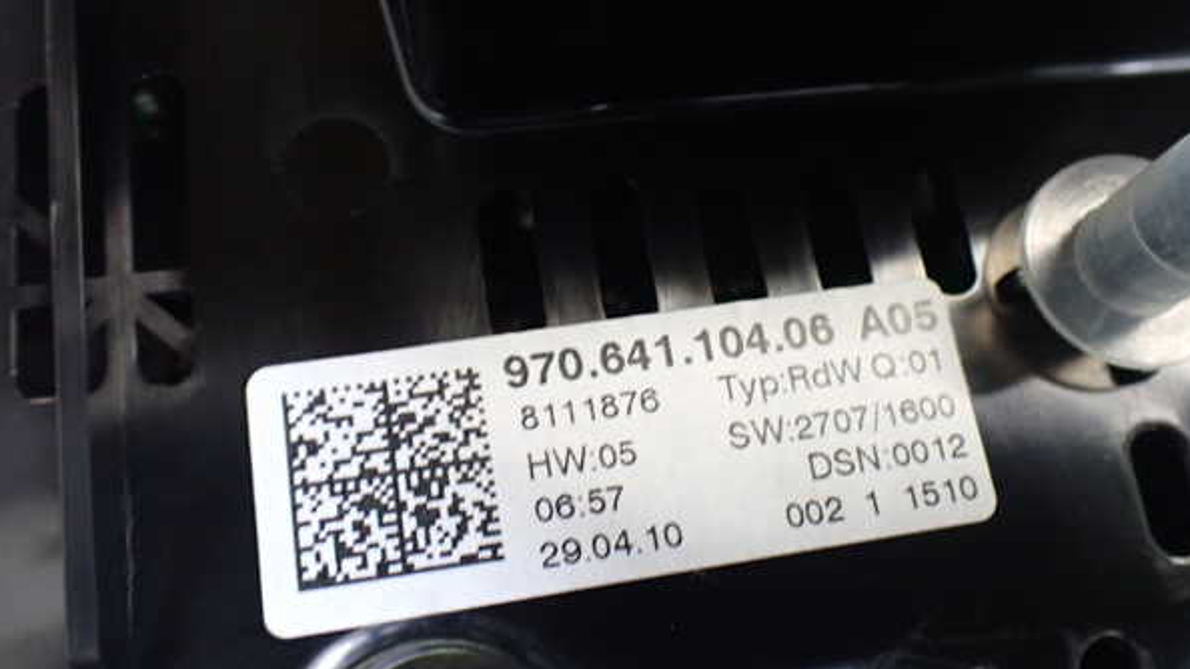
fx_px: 1041
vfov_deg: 35.6
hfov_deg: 59.5
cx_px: 599
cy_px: 337
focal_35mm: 33
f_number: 2.3
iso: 800
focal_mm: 5.4
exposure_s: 1/60
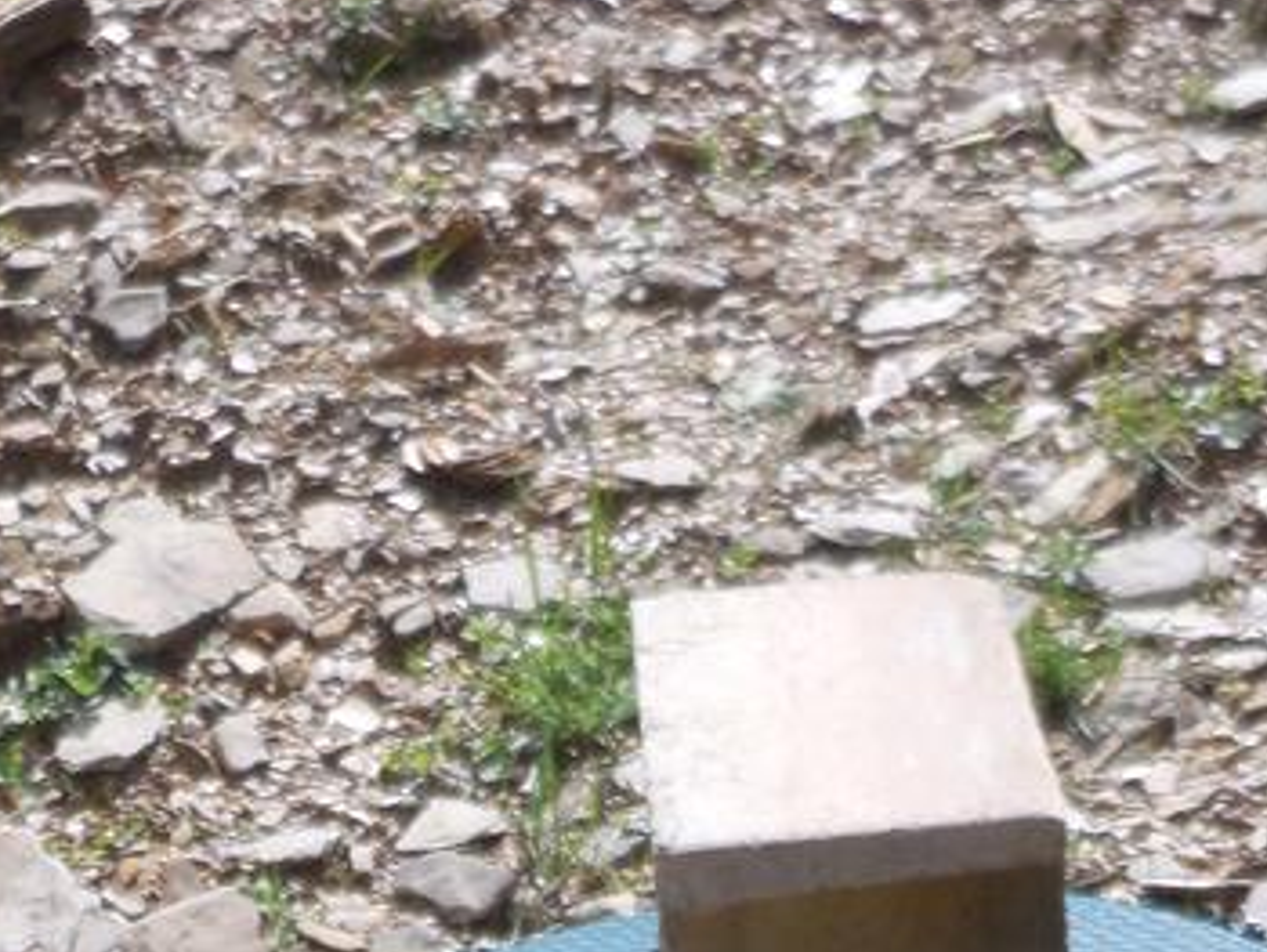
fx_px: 7069
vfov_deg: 7.7
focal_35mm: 193
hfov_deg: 10.2
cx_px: 717
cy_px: 1042
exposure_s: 1/500
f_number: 4.2
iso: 125
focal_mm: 10.9
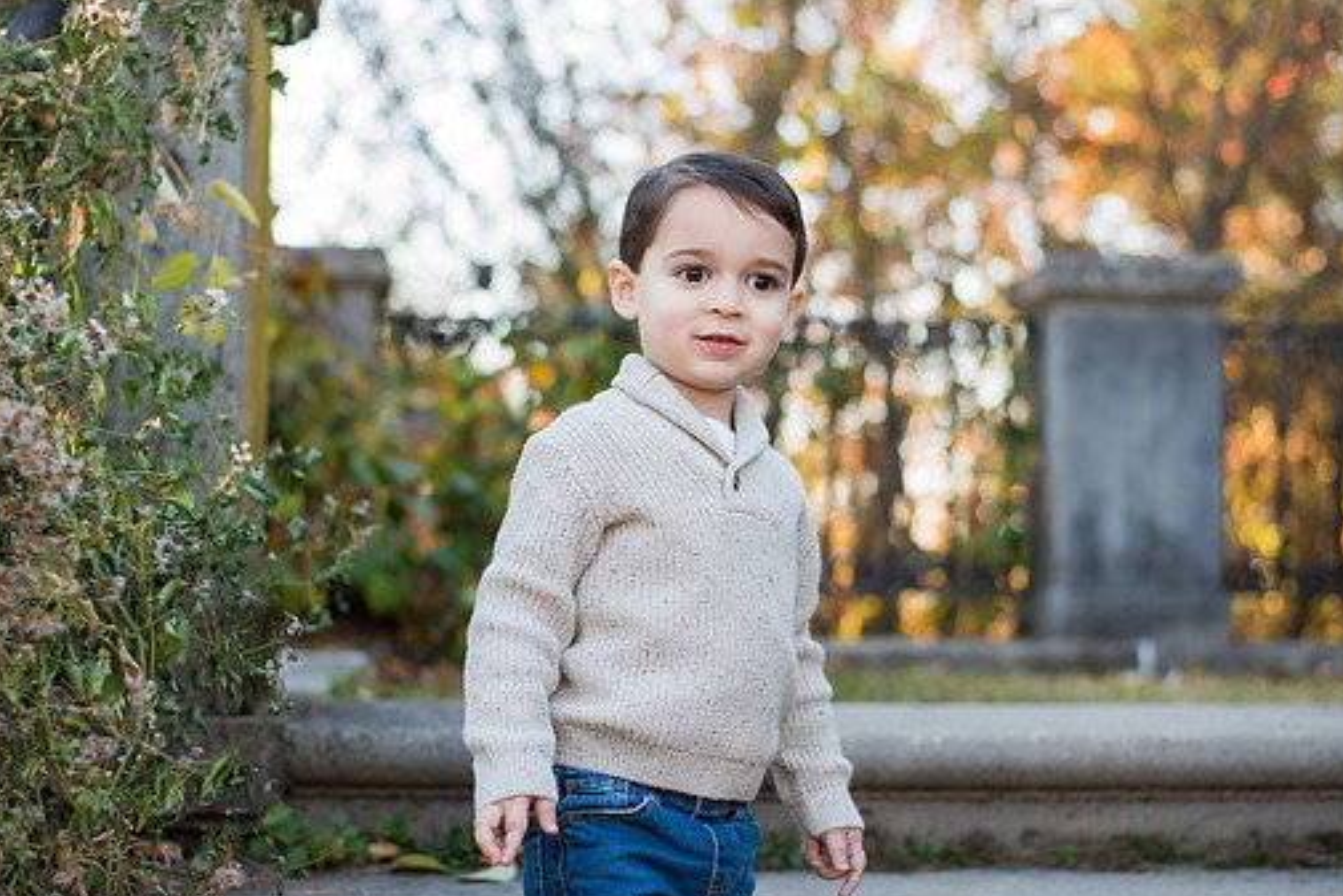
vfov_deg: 23.0
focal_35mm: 59
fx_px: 2202
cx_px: 657
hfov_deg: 33.9
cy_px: 467
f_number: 2.5
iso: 160
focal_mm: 50
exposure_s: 1/200
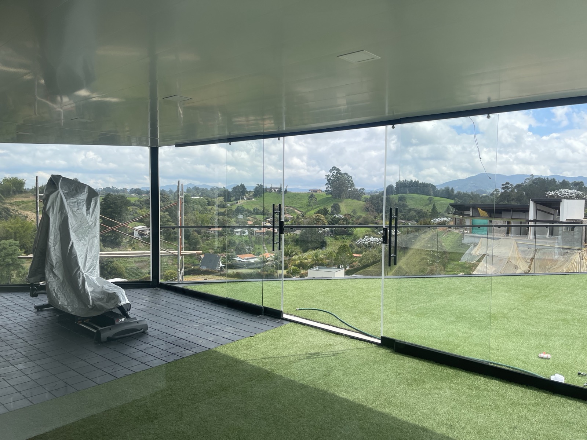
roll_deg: -0.1
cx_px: 294
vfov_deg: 53.1
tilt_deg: -4.1
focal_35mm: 26
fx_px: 441
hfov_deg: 67.3
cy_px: 220
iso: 32
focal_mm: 5.1
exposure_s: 1/2083
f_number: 1.6
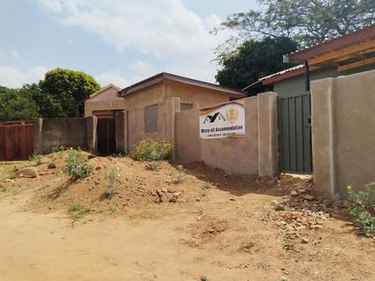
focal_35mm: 26
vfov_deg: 53.1
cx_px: 188
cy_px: 140
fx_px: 282
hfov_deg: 67.3
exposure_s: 1/1641
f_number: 1.9
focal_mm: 4.95
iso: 100
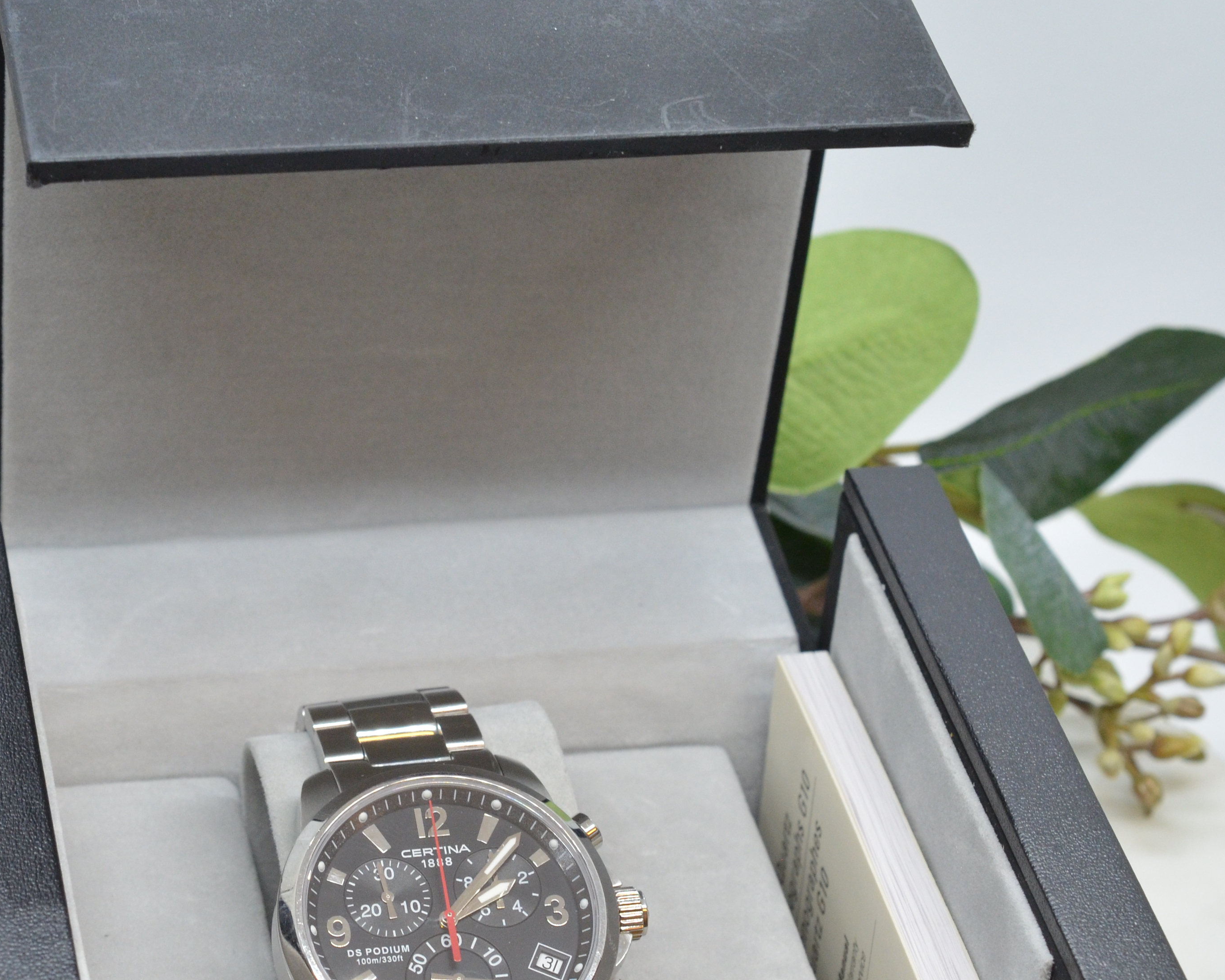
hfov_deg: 19.0
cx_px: 481
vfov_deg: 15.2
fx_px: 3662
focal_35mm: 101
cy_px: 634
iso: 1000
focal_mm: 40
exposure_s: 1/100
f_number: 9
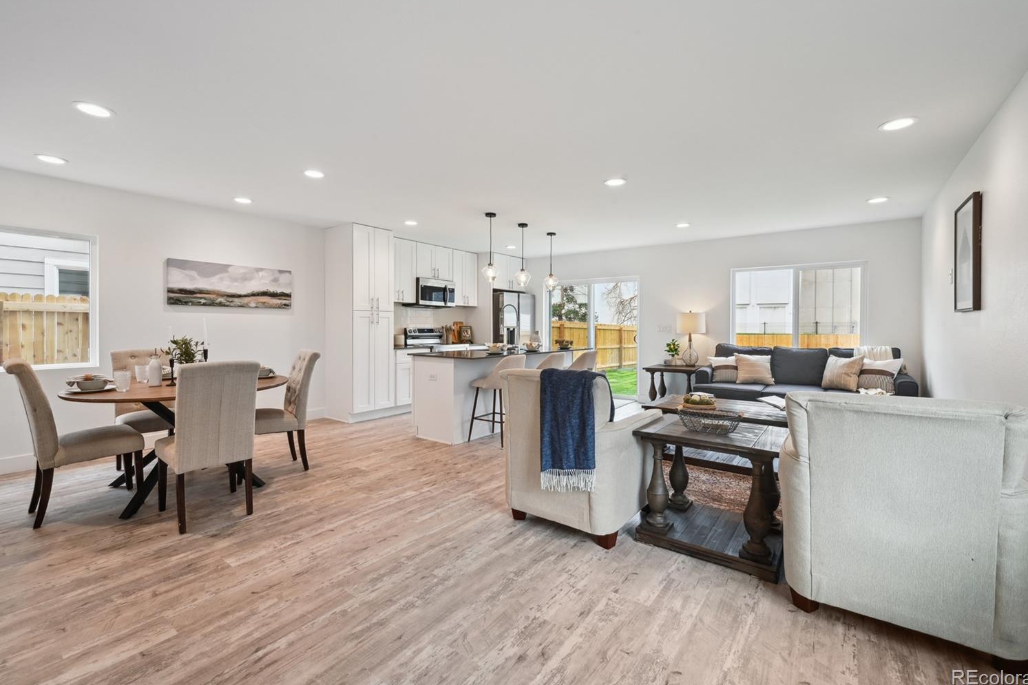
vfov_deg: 77.3
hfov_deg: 100.4
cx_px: 512
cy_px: 325
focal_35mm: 15
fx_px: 428
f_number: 11
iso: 400
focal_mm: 14
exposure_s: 1/30
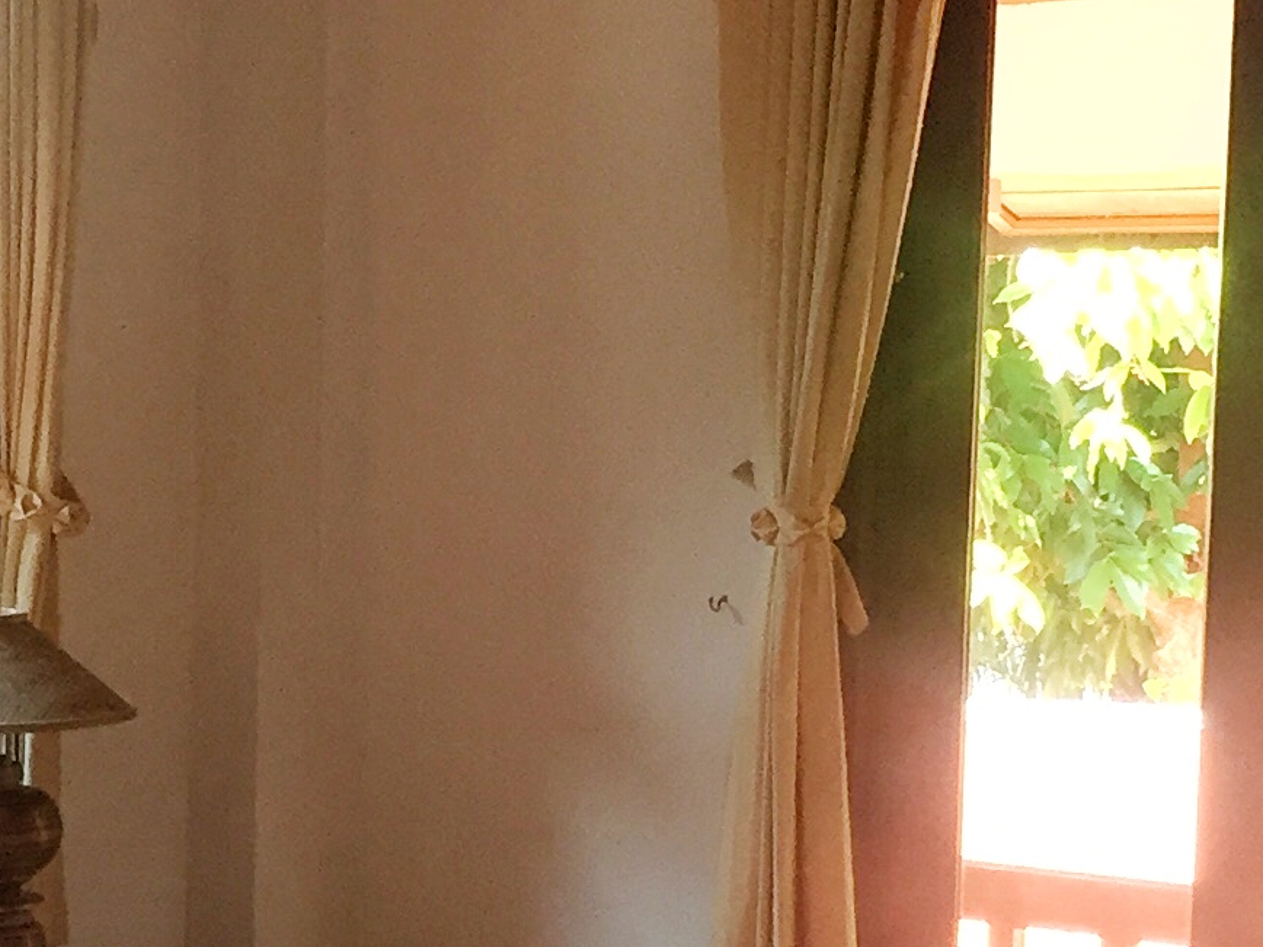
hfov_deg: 17.5
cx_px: -57
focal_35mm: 109
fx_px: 3977
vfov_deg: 13.5
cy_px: 791
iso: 40
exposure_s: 1/33
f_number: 2.2
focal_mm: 4.15
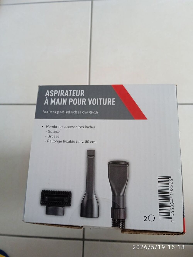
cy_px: 128
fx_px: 208
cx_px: 96
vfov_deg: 63.4
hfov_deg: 49.8
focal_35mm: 28
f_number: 2.2
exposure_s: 1/33.3
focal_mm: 3.43
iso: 160
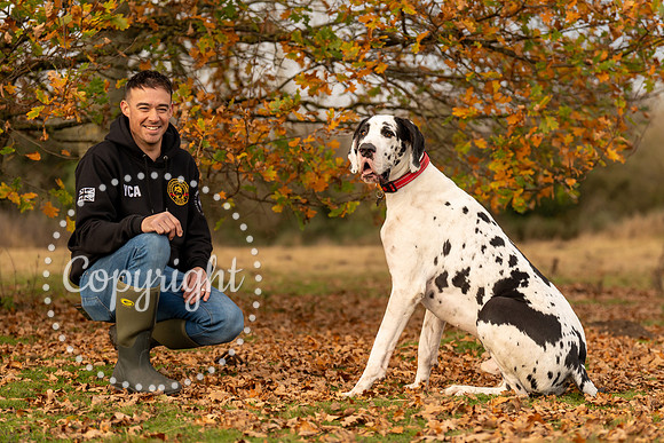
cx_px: 385
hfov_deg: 19.3
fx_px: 1947
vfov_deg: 13.0
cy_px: 257
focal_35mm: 106
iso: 200
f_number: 2.8
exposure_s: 1/800
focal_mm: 91
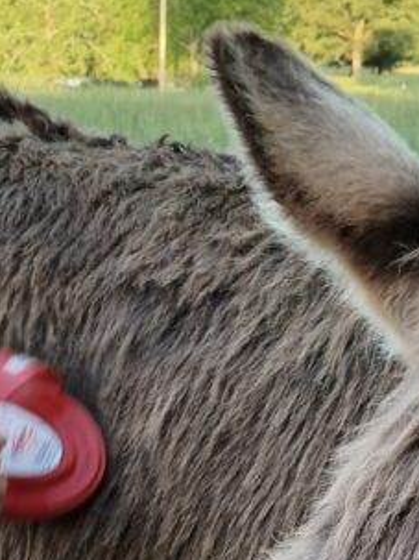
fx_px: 1421
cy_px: 761
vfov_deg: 20.1
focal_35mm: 88
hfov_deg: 16.8
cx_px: 233
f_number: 1.8
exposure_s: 1/60
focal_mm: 3.98
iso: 25
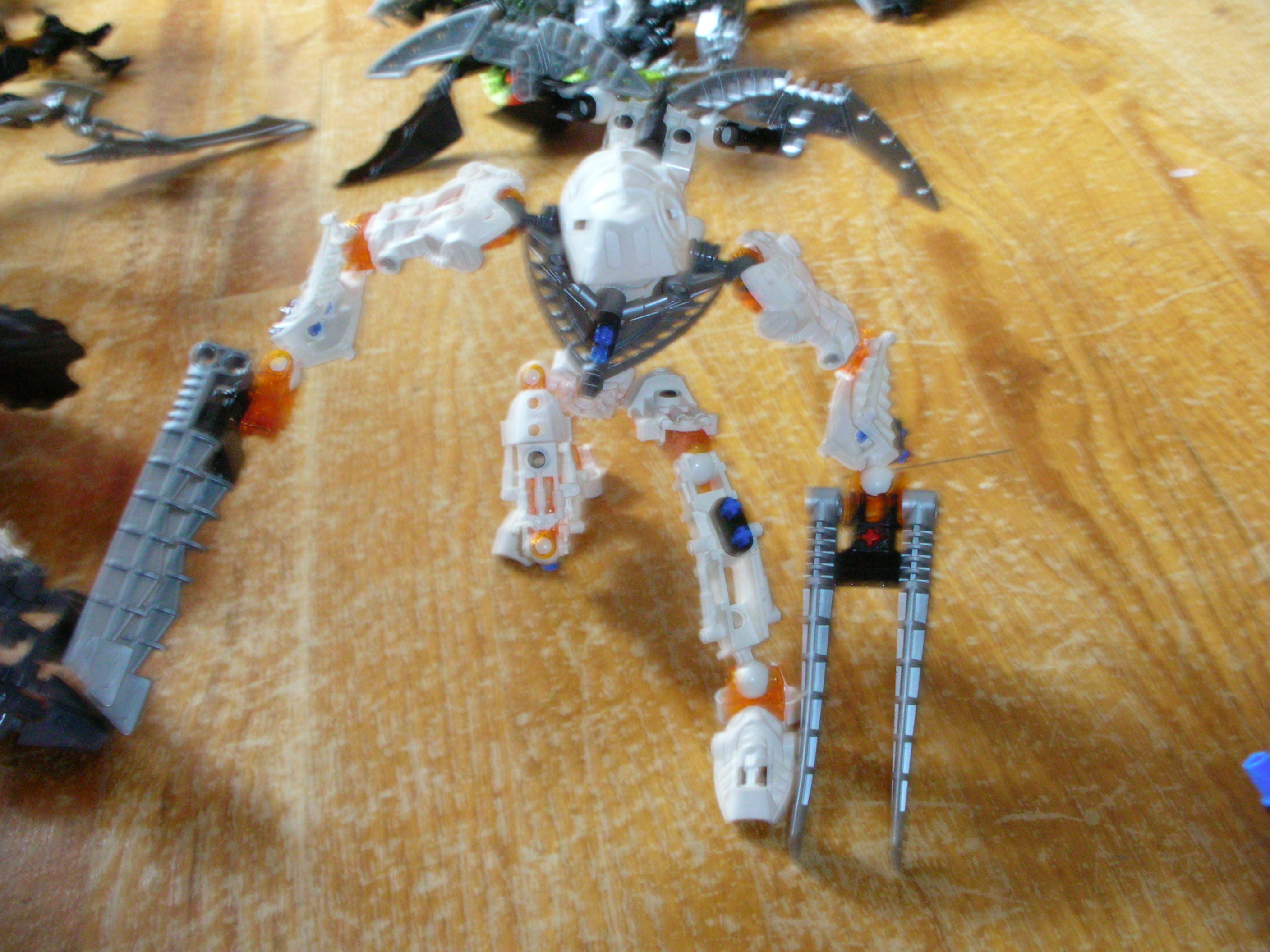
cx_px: 635
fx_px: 1688
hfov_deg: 41.2
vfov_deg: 31.5
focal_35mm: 46
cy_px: 476
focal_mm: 7.7
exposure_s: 2
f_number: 3.5
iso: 200
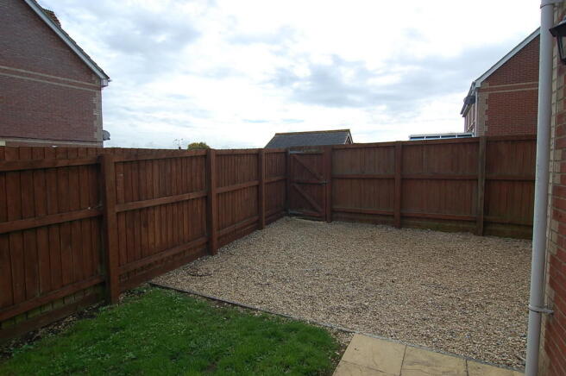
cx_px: 283
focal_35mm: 18
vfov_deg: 67.3
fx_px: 283
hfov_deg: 90.1
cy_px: 188
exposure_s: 1/250
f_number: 8
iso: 200
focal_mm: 12
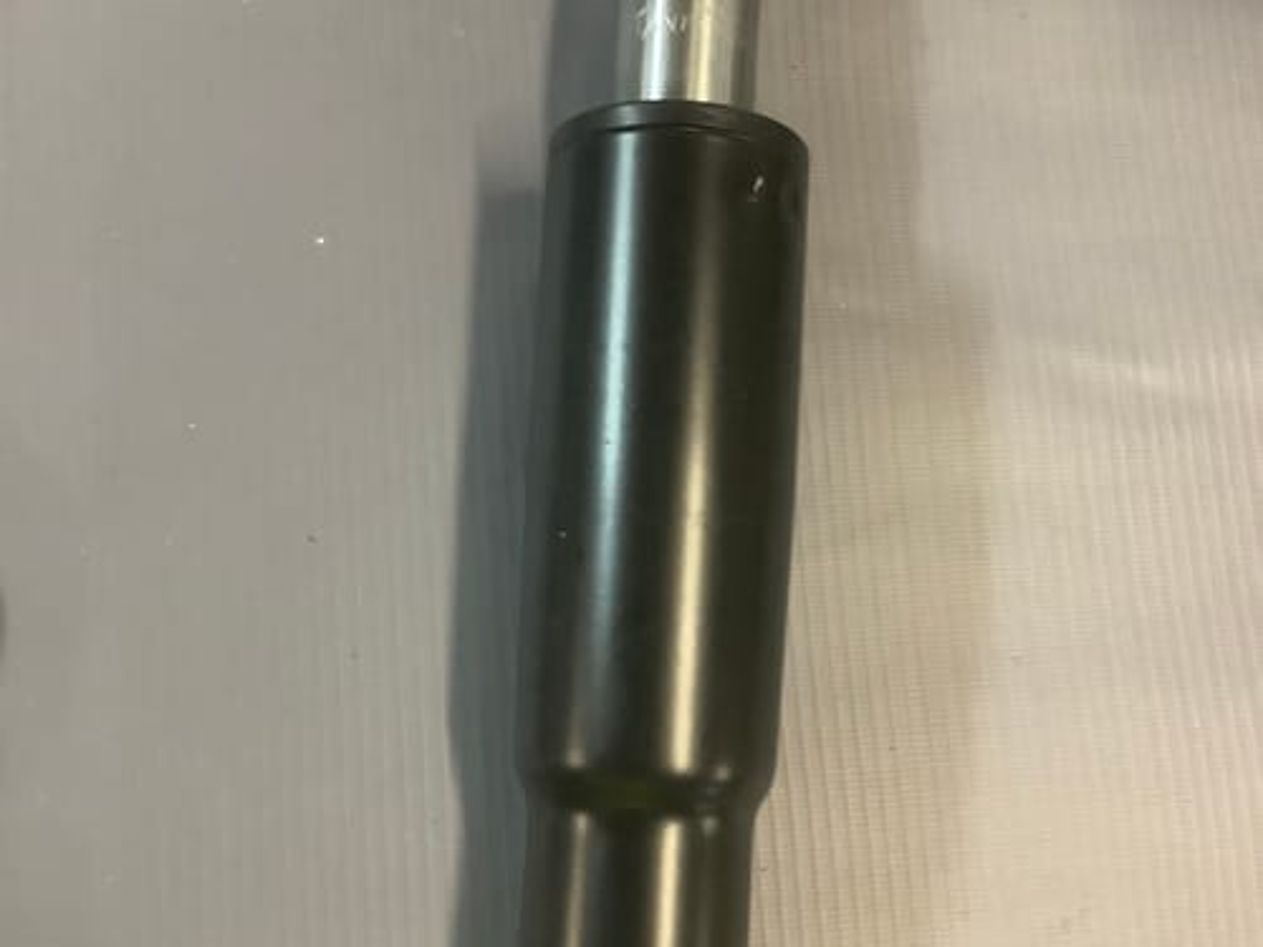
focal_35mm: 31
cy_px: 474
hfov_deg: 58.4
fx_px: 1131
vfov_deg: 45.4
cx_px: 632
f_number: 2.4
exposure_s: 1/33
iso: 400
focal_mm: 3.3
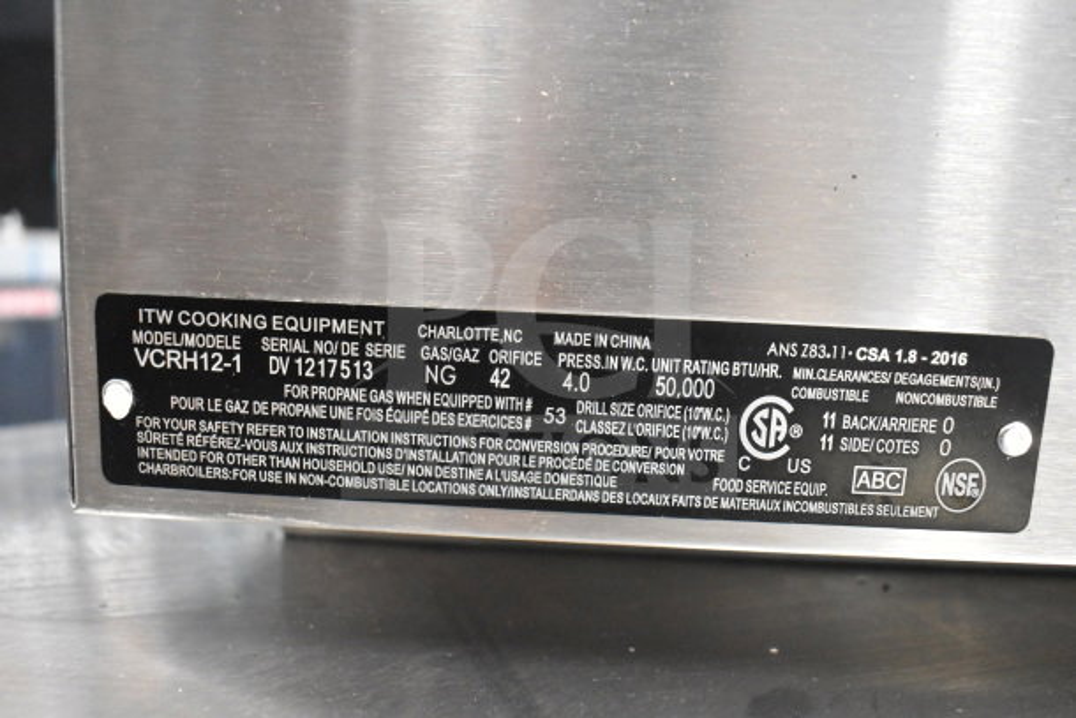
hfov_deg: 51.3
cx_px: 538
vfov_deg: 35.5
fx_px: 1121
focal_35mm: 38
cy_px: 359
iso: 8000
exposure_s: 1/40
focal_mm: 25
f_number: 4
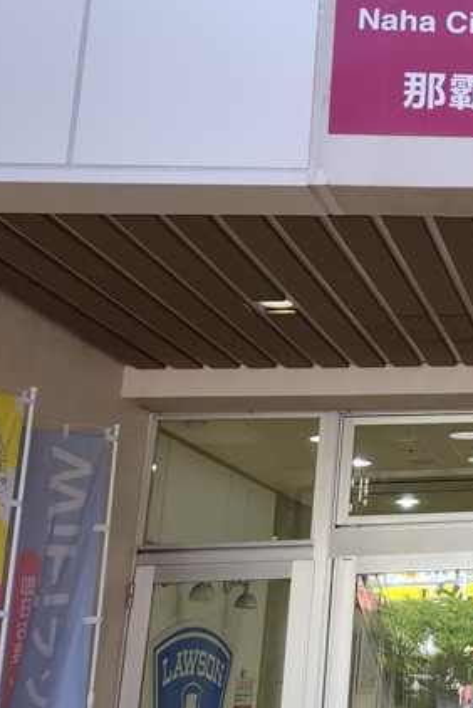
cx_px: 820
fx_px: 1141
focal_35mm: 58
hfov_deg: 18.8
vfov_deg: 34.4
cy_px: 305
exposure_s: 1/100
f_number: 1.7
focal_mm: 6.07
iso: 100
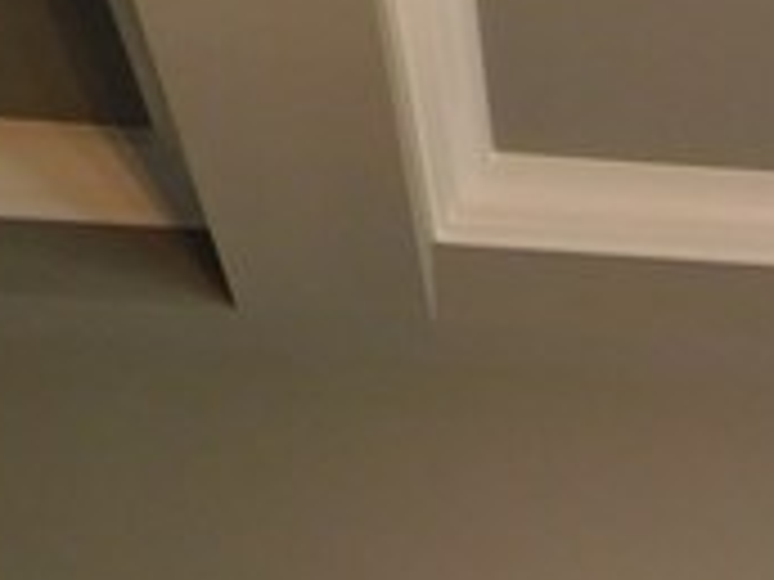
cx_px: 1876
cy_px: 1614
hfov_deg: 9.7
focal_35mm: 179
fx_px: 4002
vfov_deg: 7.5
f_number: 3.2
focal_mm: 5.3
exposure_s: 1/30
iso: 125
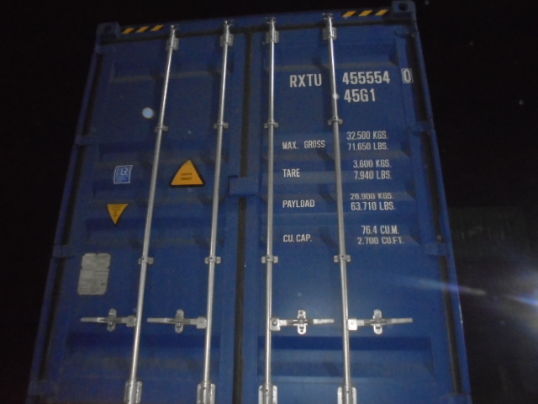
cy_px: 202
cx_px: 269
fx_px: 404
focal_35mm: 26
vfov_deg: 53.1
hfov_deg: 67.3
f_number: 3.5
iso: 800
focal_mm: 4.6
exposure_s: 1/30
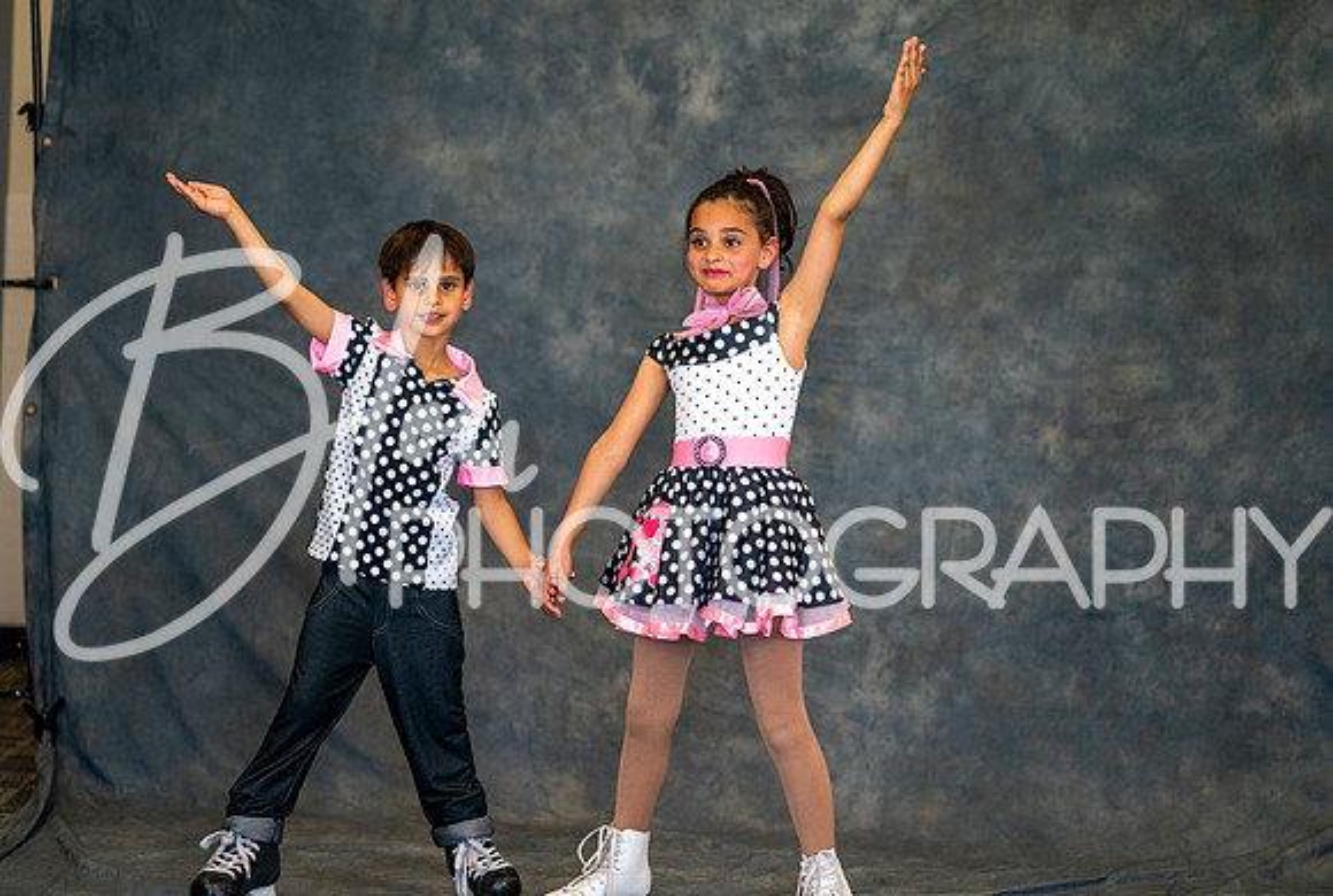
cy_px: 452
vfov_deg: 15.6
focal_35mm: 88
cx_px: 642
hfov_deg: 23.1
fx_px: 3263
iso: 250
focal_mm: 85
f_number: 1.8
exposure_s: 1/200
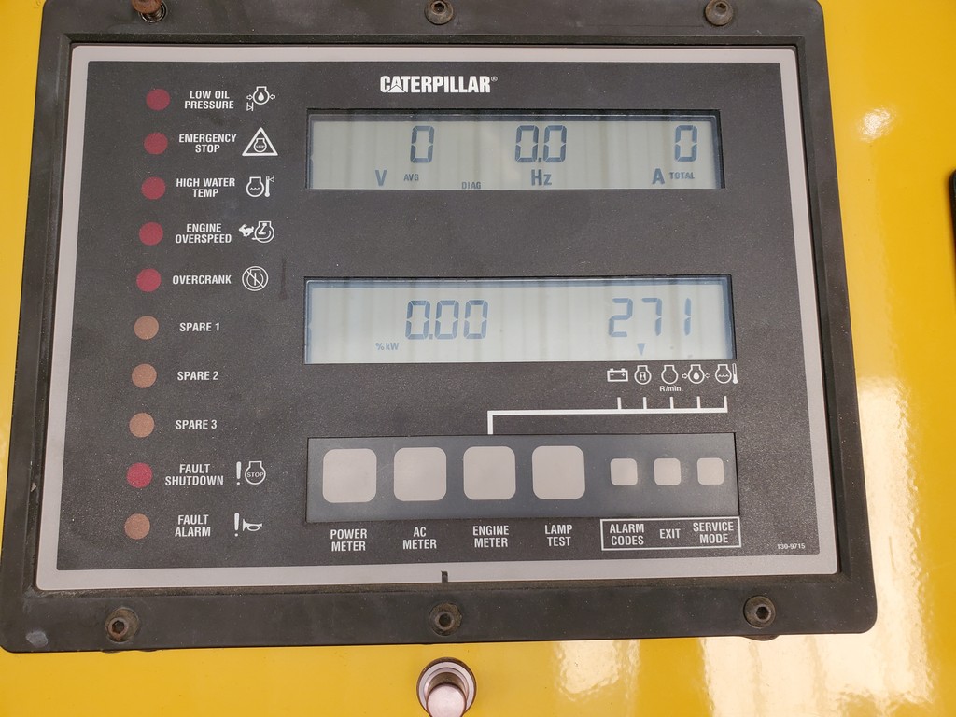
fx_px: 718
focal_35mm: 26
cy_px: 358
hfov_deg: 67.3
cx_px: 478
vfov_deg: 53.1
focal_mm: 4.3
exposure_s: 1/120
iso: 125
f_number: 2.4
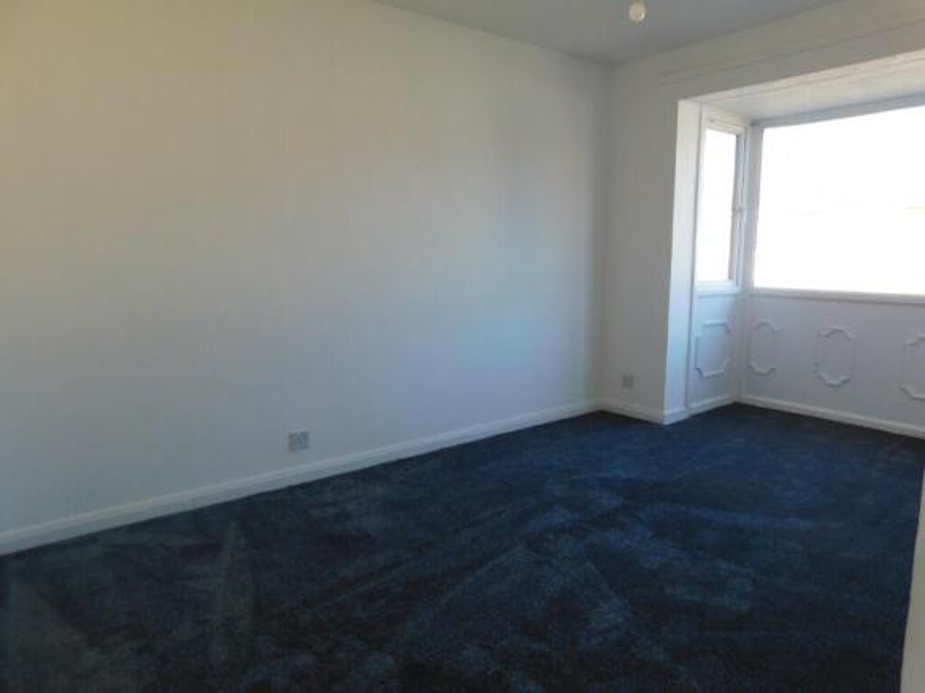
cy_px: 346
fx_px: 614
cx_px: 462
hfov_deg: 73.9
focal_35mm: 23
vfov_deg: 58.9
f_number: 3
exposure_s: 1/125
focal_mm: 4
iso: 125
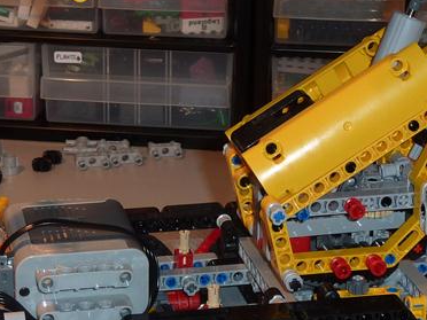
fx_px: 1357
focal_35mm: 110
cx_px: 197
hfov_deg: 17.9
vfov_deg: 13.5
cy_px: 175
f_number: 3.6
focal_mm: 6.5
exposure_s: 1/30
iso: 100
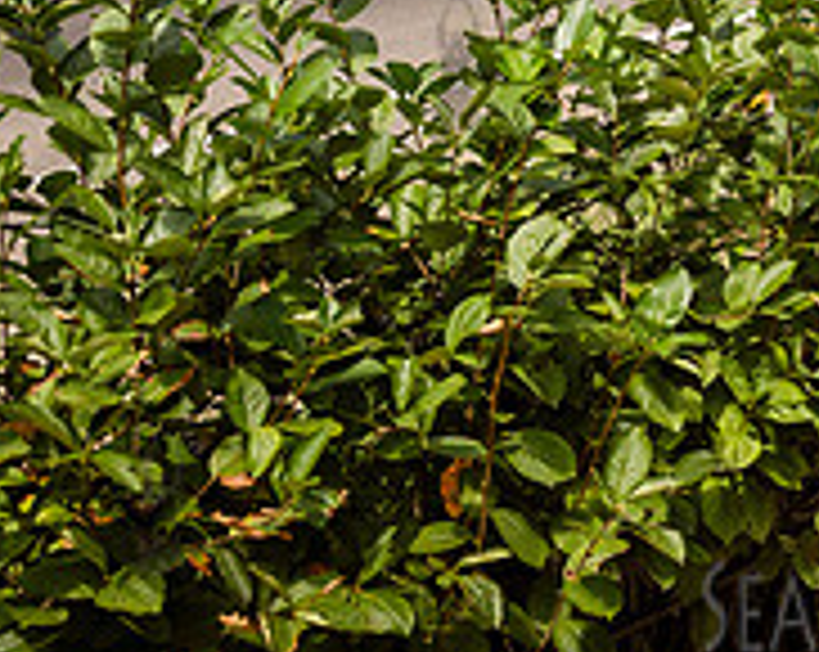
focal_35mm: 98
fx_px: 2372
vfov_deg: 15.0
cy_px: -200
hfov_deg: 18.1
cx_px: 1111
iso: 200
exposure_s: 1/800
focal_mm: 31
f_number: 4.5
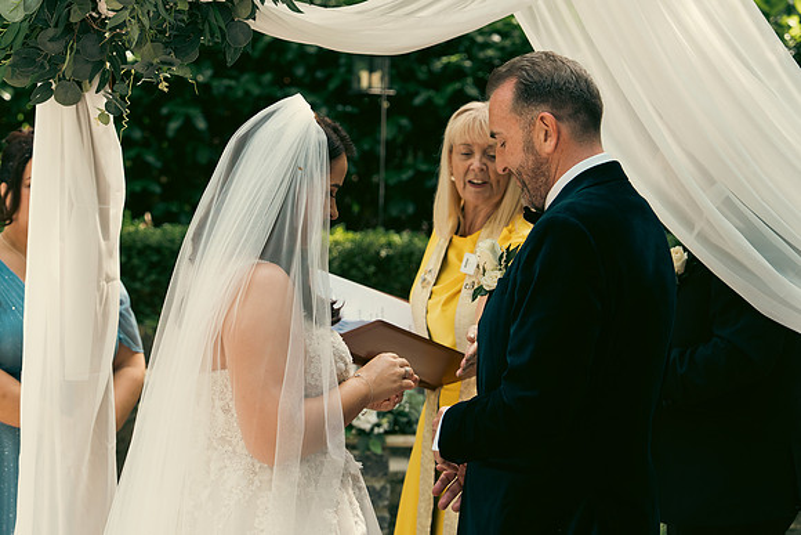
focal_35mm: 103
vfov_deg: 13.3
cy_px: 268
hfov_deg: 19.8
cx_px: 400
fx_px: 2292
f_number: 3.5
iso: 320
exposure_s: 1/200
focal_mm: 69
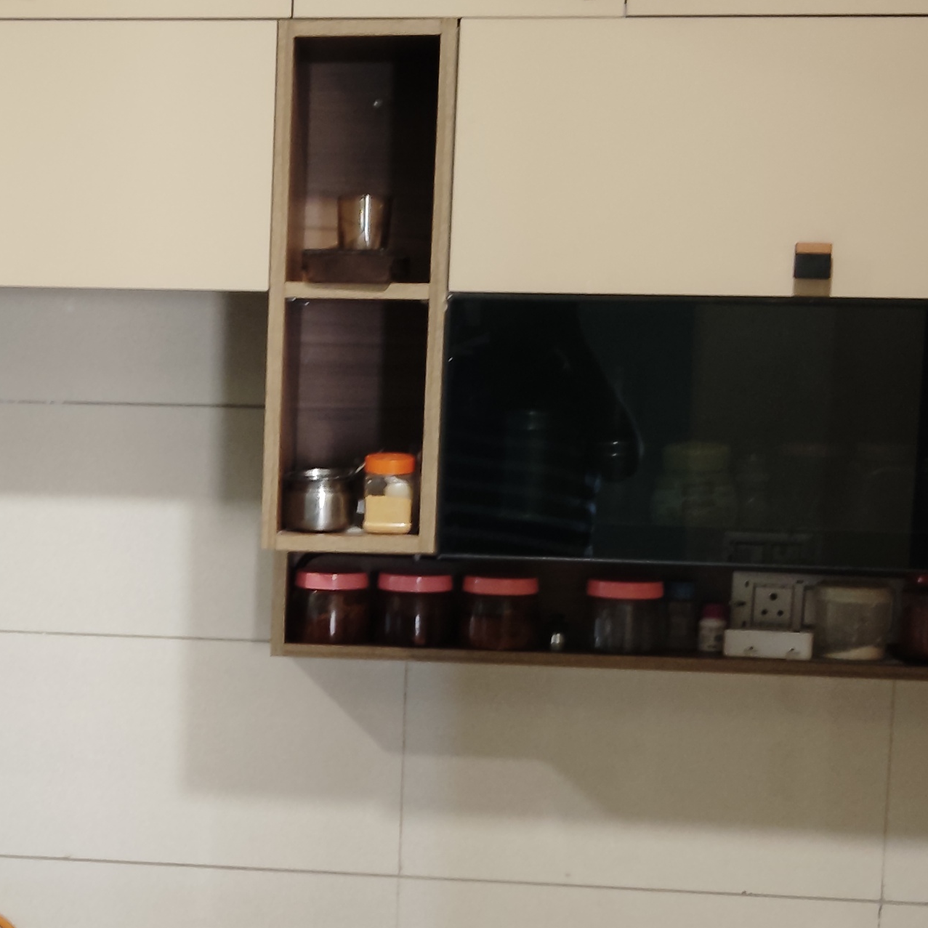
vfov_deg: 21.0
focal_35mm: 82
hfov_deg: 20.6
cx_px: 60
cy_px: 677
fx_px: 2487
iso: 395
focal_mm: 4.25
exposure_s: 1/50
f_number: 1.8
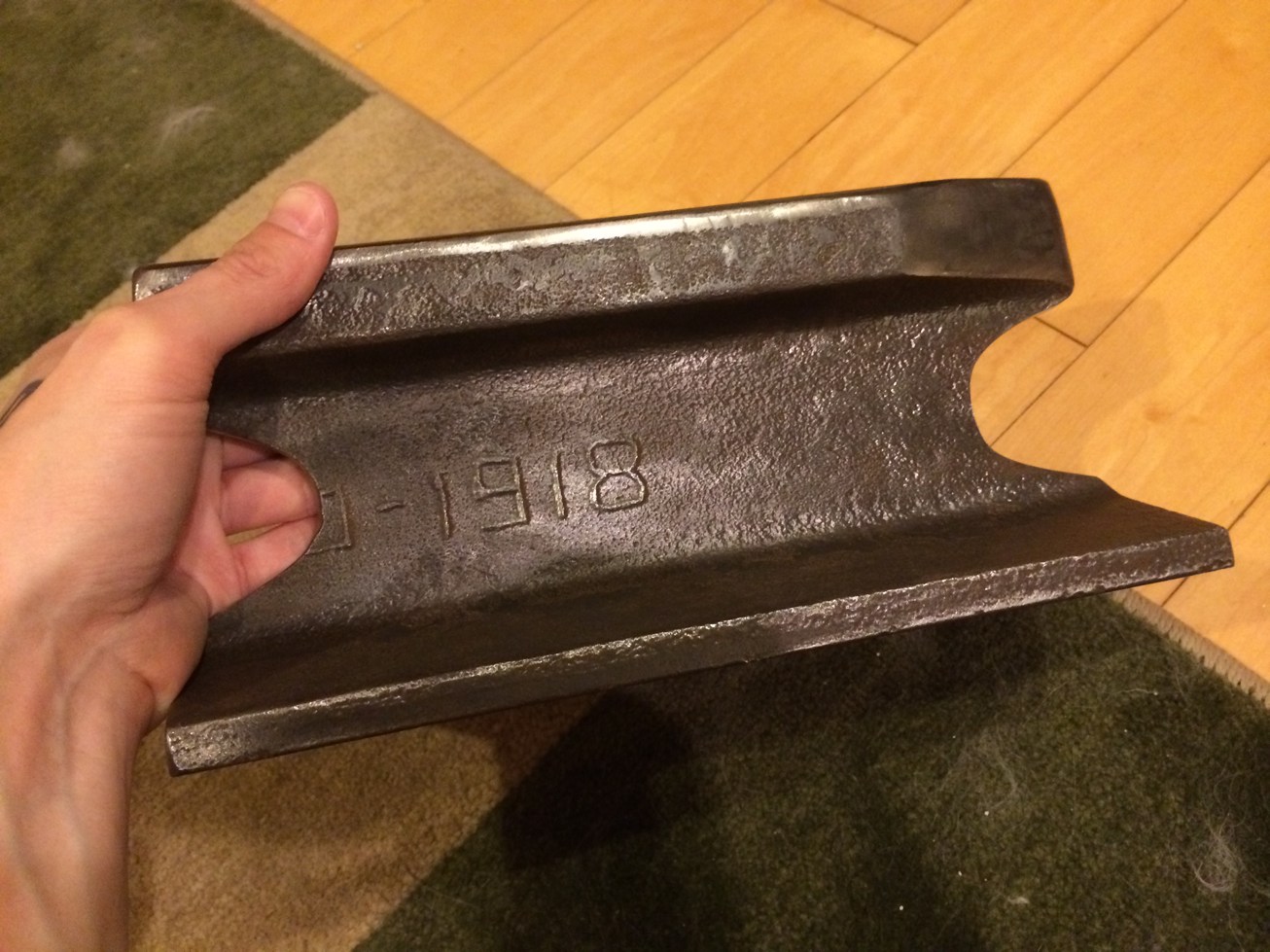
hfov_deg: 60.0
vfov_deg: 46.8
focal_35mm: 30
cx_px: 635
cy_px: 476
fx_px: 1100
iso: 320
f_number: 2.2
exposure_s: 1/15
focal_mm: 4.12
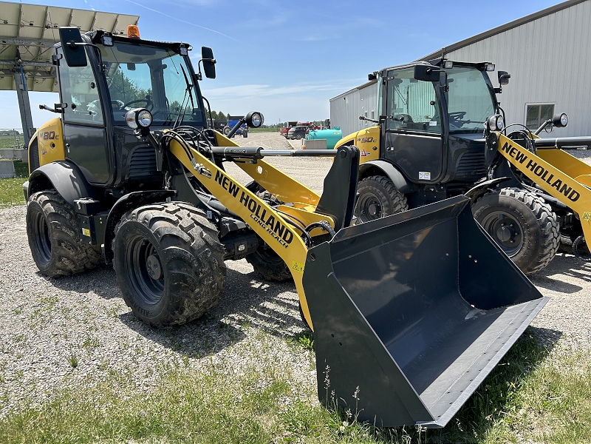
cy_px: 222
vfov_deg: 53.1
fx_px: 444
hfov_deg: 67.3
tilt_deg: -12.6
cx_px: 296
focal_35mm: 26
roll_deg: +2.0
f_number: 1.5
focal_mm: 5.7
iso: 50
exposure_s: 1/2632
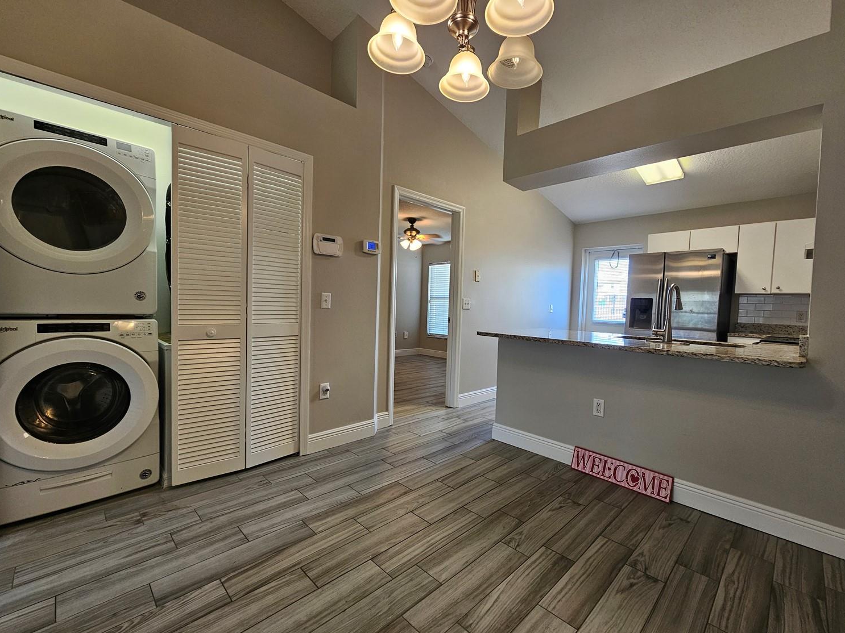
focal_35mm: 14
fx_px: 342
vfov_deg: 85.6
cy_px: 323
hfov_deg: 102.0
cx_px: 444
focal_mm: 2.2
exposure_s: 1/60
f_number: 2.2
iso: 125
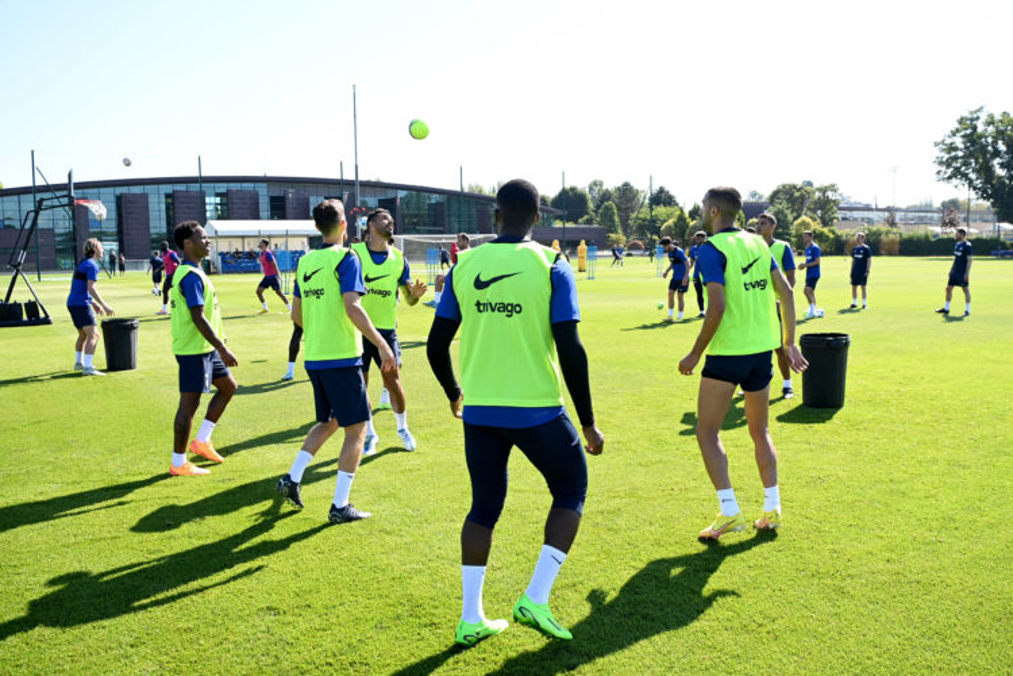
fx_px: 760
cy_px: 338
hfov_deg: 67.4
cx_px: 506
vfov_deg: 47.9
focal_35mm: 27
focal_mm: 27
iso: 400
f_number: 5.6
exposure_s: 1/1600
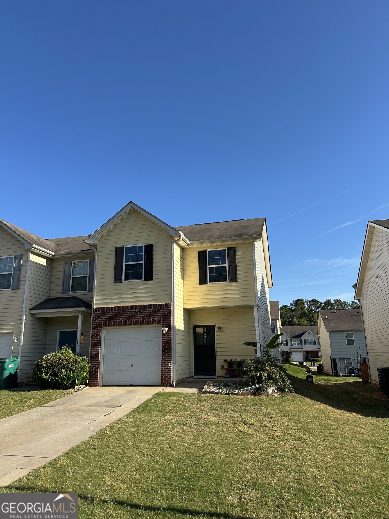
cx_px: 194
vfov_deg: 71.6
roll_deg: +0.4
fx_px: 360
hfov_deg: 56.8
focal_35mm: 24
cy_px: 260
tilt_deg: +14.7
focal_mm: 6.86
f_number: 1.78
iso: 80
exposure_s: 1/2882
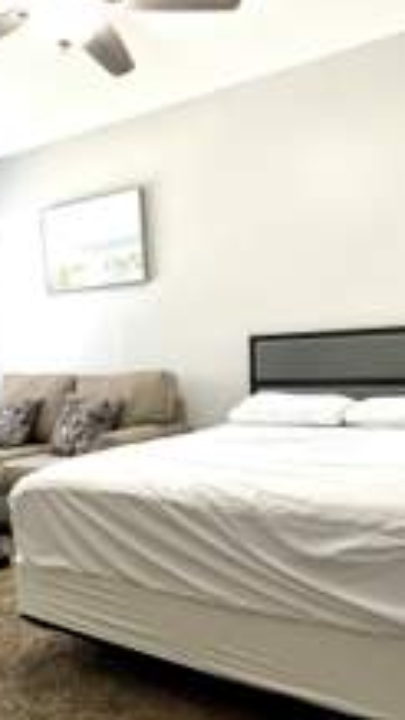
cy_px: 419
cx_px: 161
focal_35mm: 31
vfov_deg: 62.3
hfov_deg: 37.6
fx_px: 593
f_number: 1.8
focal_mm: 1.57
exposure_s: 1/60
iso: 160
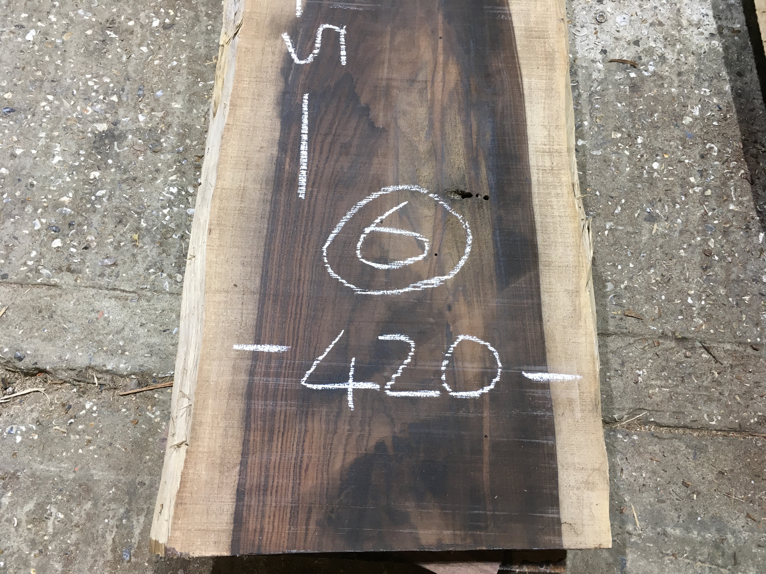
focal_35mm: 29
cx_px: 383
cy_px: 287
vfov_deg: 48.2
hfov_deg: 61.7
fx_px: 642
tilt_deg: -75.0
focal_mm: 4.15
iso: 100
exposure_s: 1/33
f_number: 2.2
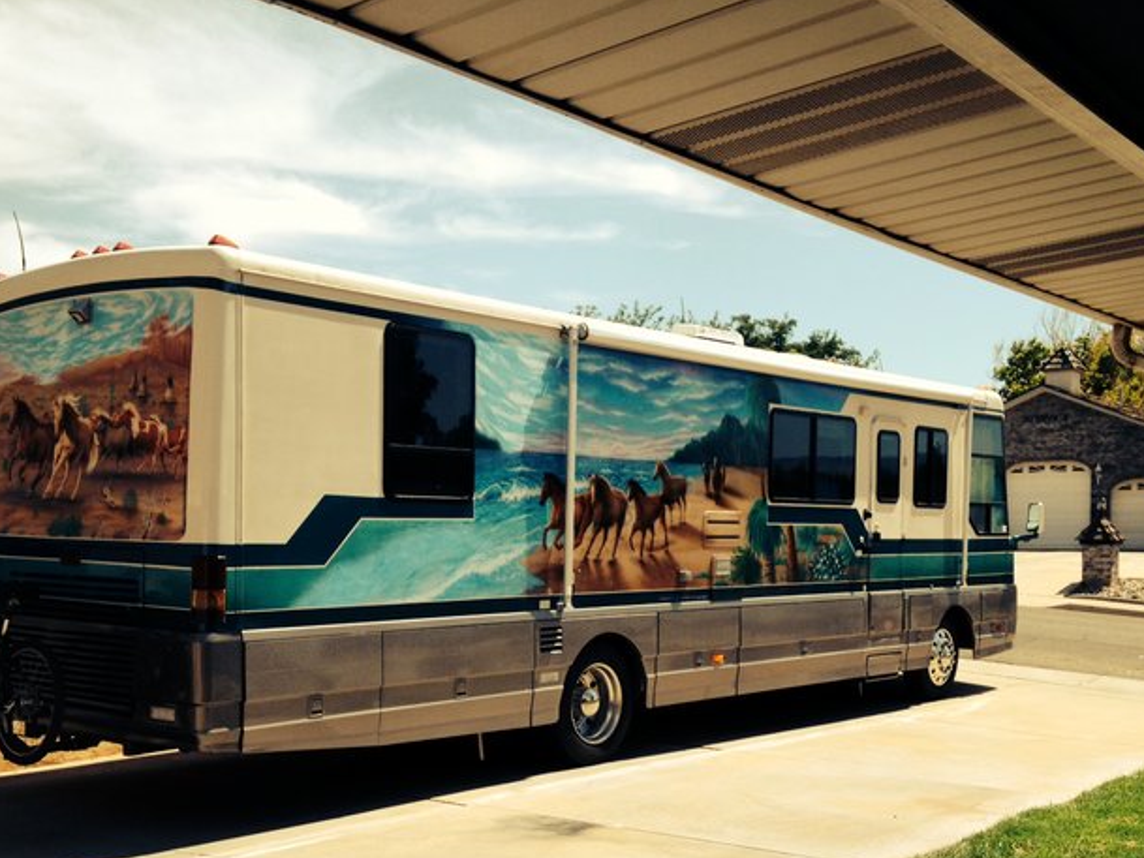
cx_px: 565
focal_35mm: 46
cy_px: 558
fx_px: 1521
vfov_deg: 31.3
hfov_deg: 41.2
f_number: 2.4
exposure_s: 1/1577
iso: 50
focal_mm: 4.28
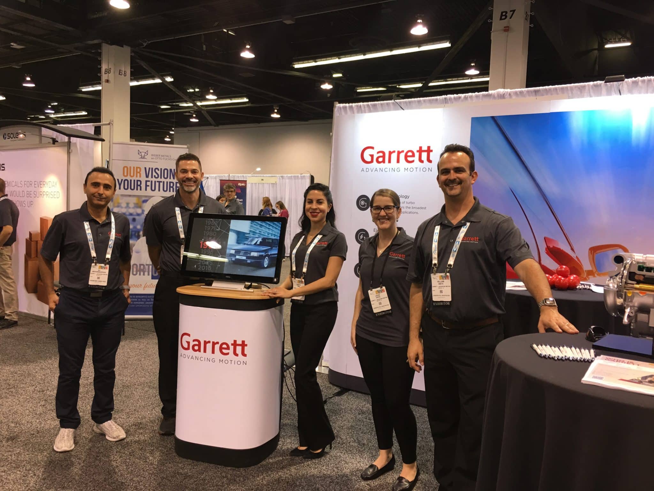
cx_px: 327
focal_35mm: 29
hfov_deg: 61.7
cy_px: 246
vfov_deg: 48.2
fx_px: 548
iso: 40
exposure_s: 1/30
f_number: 2.2
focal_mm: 4.15
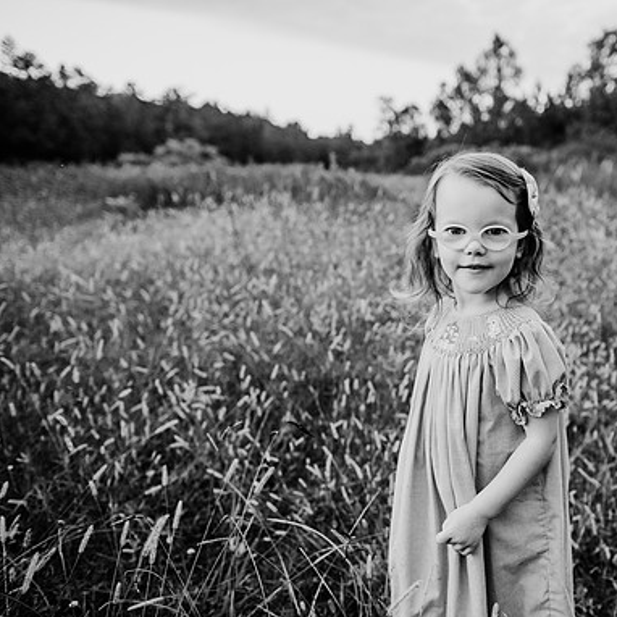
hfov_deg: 50.3
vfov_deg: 52.5
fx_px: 625
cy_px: 309
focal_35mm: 31
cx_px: 464
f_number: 2.8
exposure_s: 1/500
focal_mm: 24
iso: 500
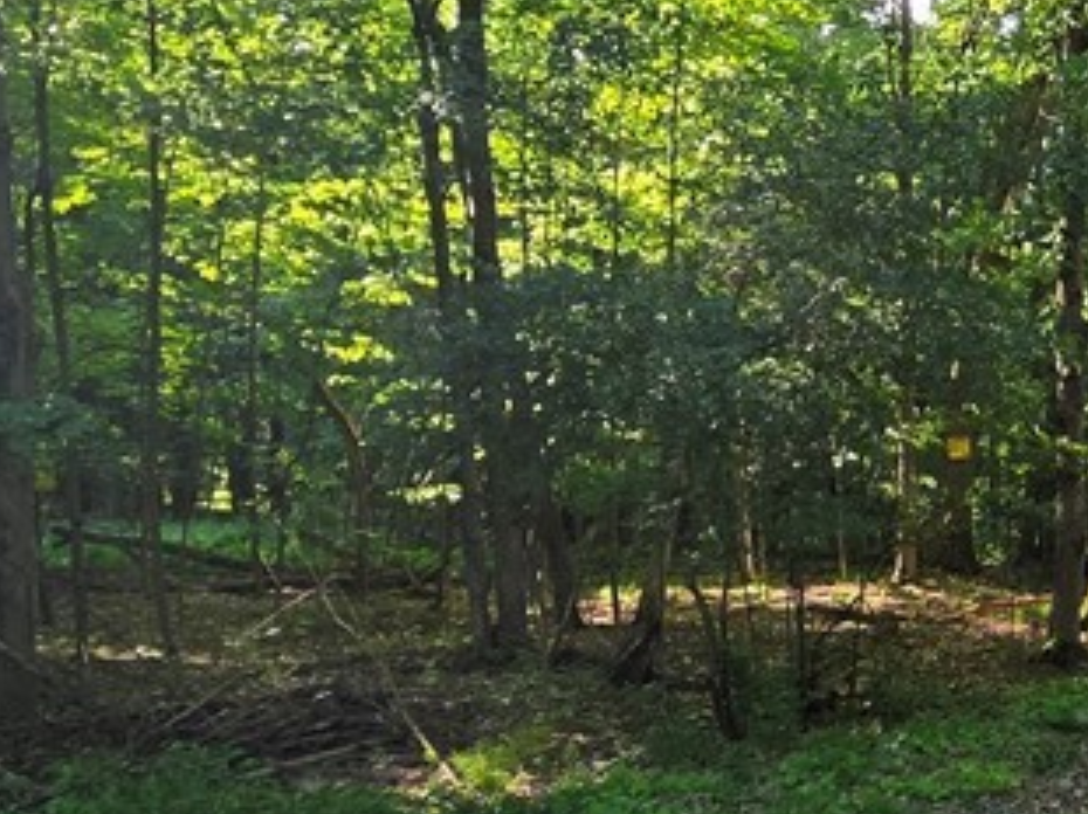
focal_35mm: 43
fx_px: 1350
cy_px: 533
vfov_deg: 33.3
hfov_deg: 36.6
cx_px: 1214
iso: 40
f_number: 1.9
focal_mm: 2.2
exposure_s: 1/120
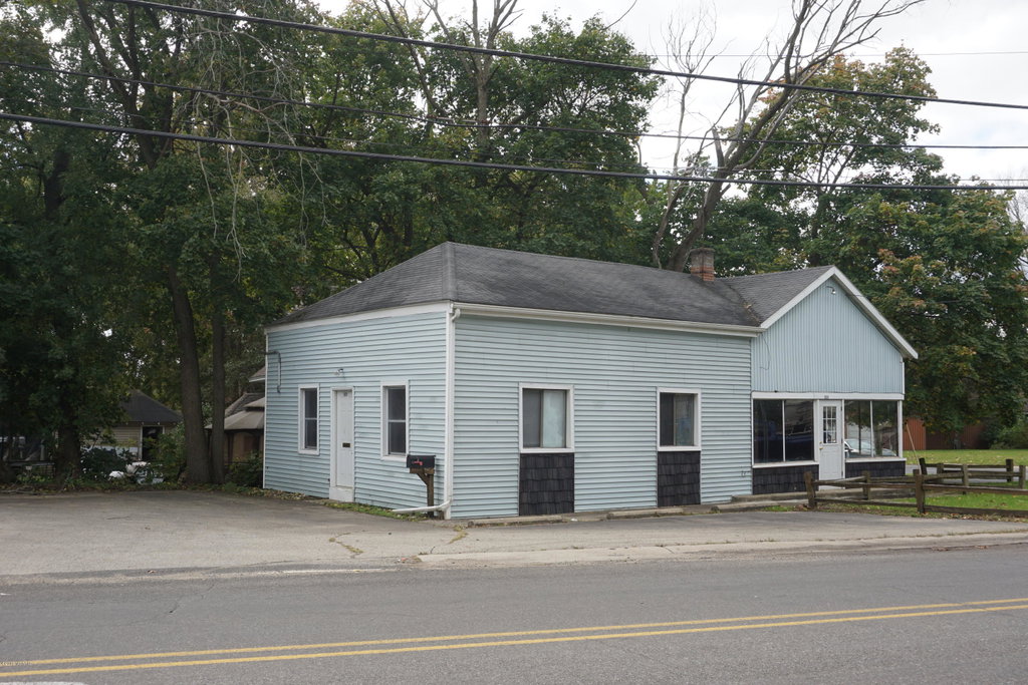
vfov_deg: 35.5
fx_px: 1071
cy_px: 342
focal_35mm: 38
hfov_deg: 51.3
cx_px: 514
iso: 200
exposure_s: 1/100
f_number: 11
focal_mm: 25
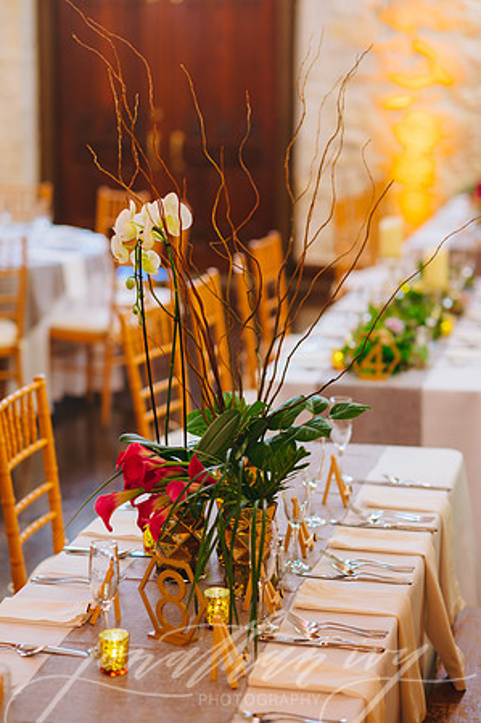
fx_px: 1707
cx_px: 240
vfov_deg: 23.9
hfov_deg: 16.0
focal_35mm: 85
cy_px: 362
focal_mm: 85
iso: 800
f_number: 2
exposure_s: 1/50
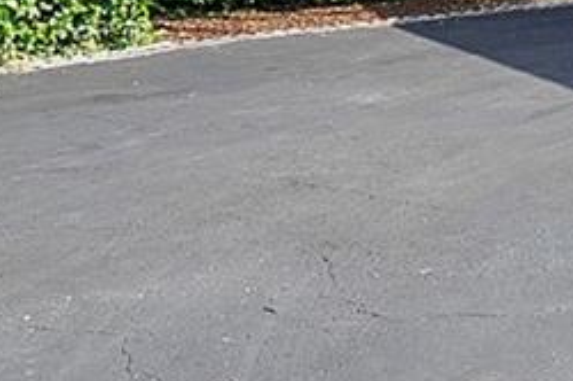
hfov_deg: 18.4
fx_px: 1526
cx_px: 901
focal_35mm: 96
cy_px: -134
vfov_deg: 13.6
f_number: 10
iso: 200
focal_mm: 10
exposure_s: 1/200
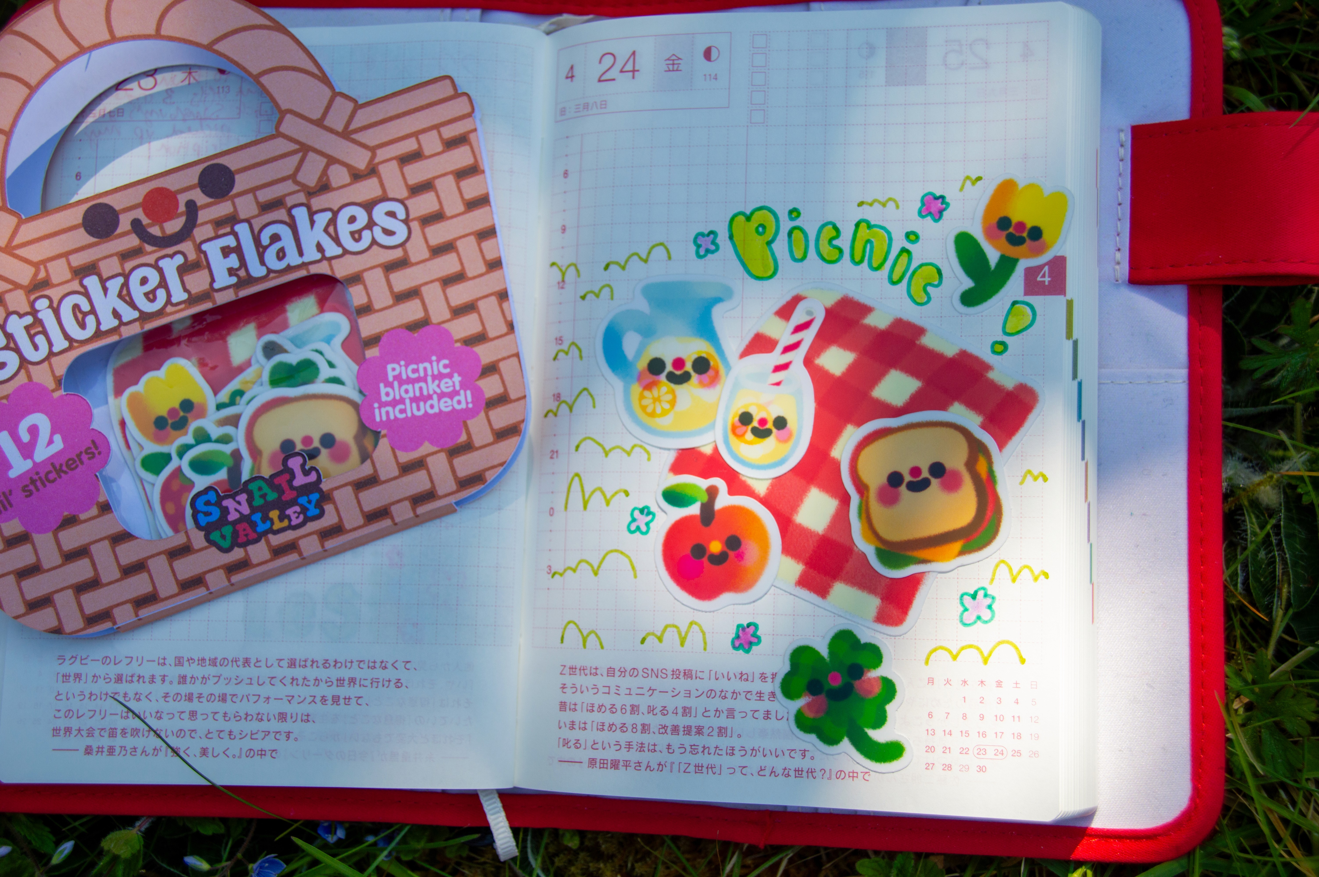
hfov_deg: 41.1
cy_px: 438
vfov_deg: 28.0
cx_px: 660
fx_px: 1757
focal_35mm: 48
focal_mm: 32
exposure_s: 1/400
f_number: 4.5
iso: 200
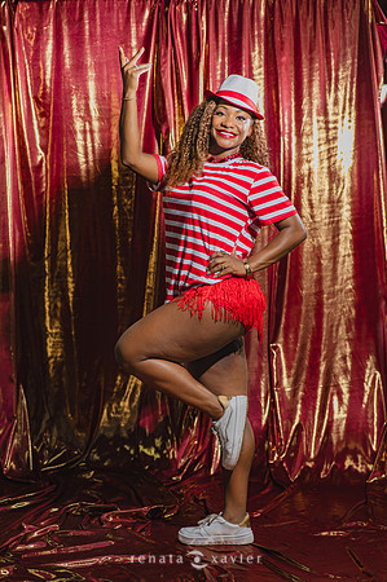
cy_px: 291
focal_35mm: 85
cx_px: 194
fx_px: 1374
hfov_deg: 16.0
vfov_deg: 23.9
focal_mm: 85
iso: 125
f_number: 2.5
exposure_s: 1/200
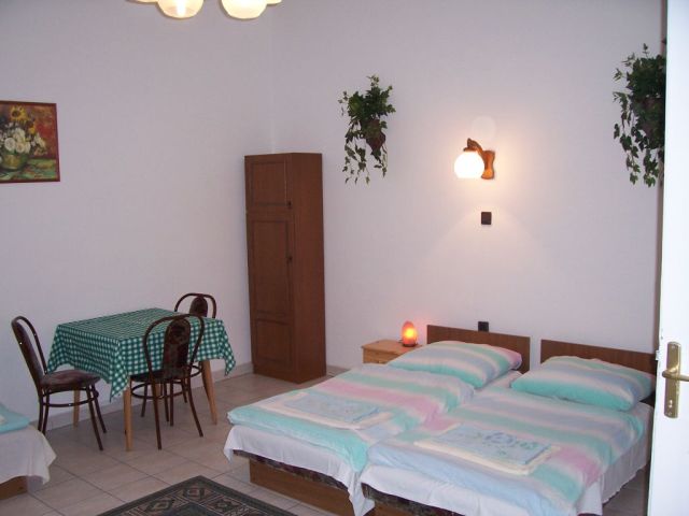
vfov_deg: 41.8
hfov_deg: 54.0
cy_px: 258
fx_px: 677
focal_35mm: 34
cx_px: 344
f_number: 2.7
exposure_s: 1/60
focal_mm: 5.6
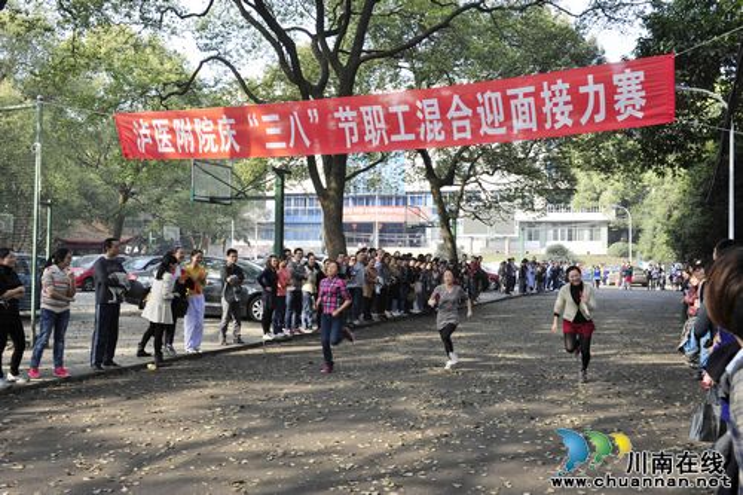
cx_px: 372
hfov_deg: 53.1
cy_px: 248
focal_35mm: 36
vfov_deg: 36.8
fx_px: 743
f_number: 7.1
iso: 250
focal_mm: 36
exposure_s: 1/125
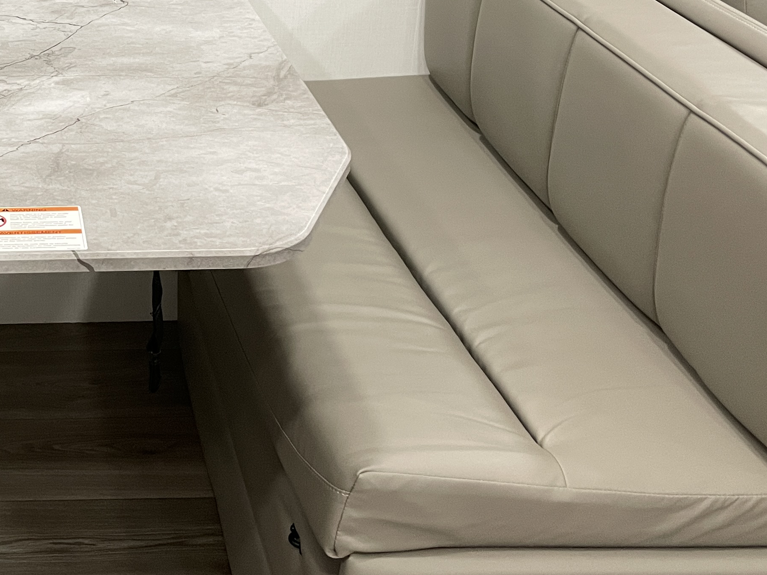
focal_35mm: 58
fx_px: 1285
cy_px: 98
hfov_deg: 30.8
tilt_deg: -21.9
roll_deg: +1.9
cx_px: -4
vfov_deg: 24.7
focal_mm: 4.2
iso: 250
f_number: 1.6
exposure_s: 1/60
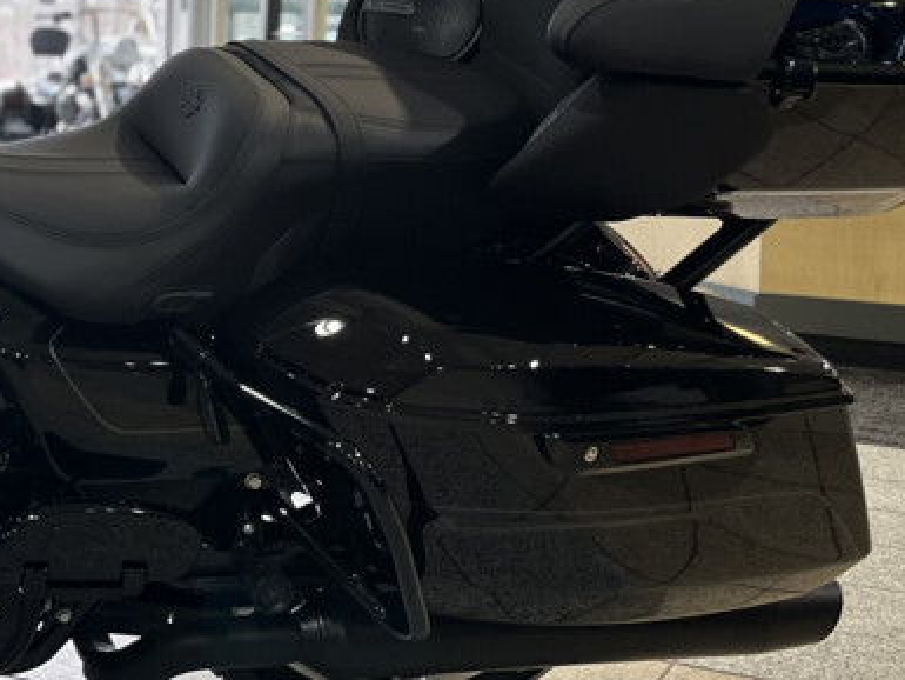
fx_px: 1883
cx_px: -90
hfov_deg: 25.1
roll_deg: -0.5
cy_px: 134
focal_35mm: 72
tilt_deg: -2.9
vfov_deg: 20.2
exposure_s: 1/120
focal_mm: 5.1
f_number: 1.6
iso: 80
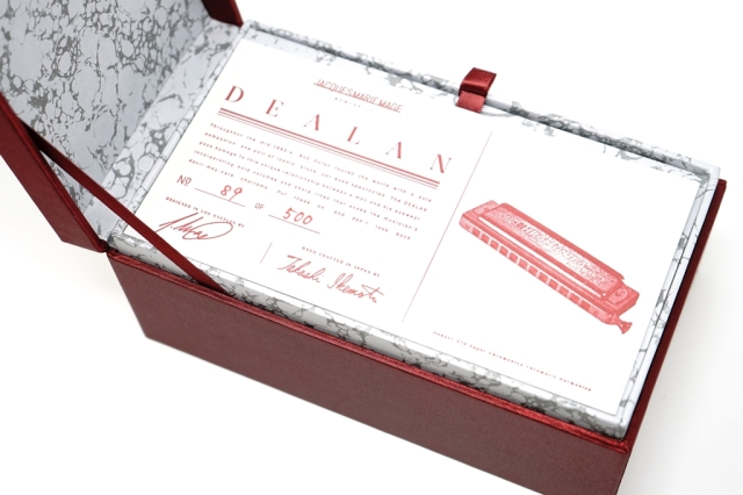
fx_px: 1155
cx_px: 372
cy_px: 248
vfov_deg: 24.2
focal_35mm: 56
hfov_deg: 35.7
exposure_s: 1/60
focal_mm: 56
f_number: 5.6
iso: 500
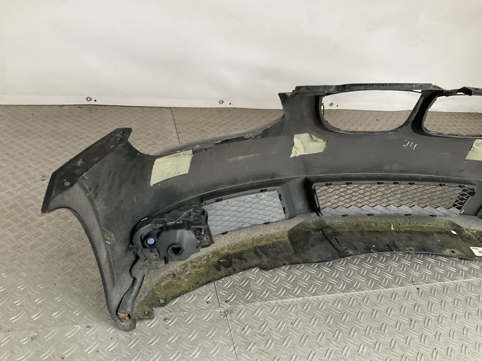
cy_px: 180
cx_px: 241
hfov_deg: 61.7
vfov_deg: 48.2
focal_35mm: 29
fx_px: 404
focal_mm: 3
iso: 250
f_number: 1.8
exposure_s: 1/60
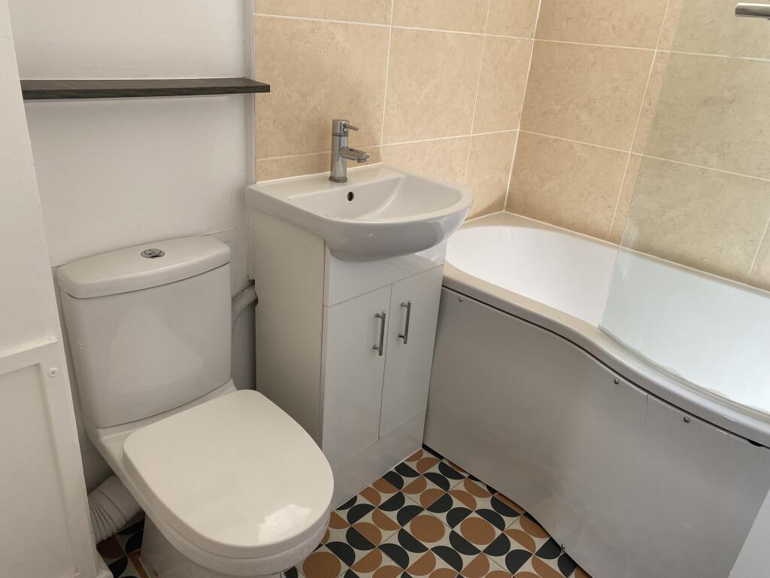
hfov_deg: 67.3
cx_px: 385
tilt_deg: -25.2
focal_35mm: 26
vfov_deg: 53.1
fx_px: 578
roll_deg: -5.4
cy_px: 289
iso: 64
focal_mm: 4.25
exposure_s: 1/121
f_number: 1.8
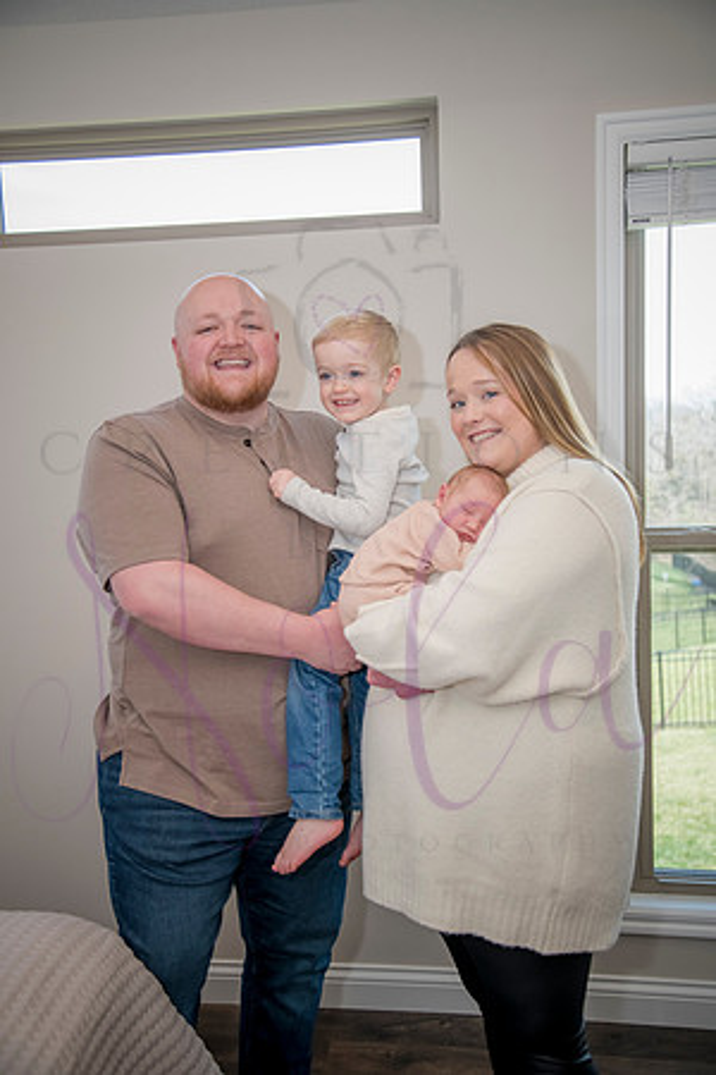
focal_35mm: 38
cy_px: 538
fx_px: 1134
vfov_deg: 50.7
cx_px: 358
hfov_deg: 35.1
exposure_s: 1/250
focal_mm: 38
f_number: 5
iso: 500
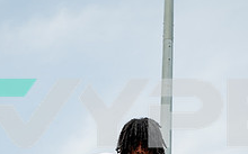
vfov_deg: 10.9
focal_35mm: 117
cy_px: 193
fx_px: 790
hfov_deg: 17.8
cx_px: 138
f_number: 7.1
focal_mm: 56
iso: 125
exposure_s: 1/400
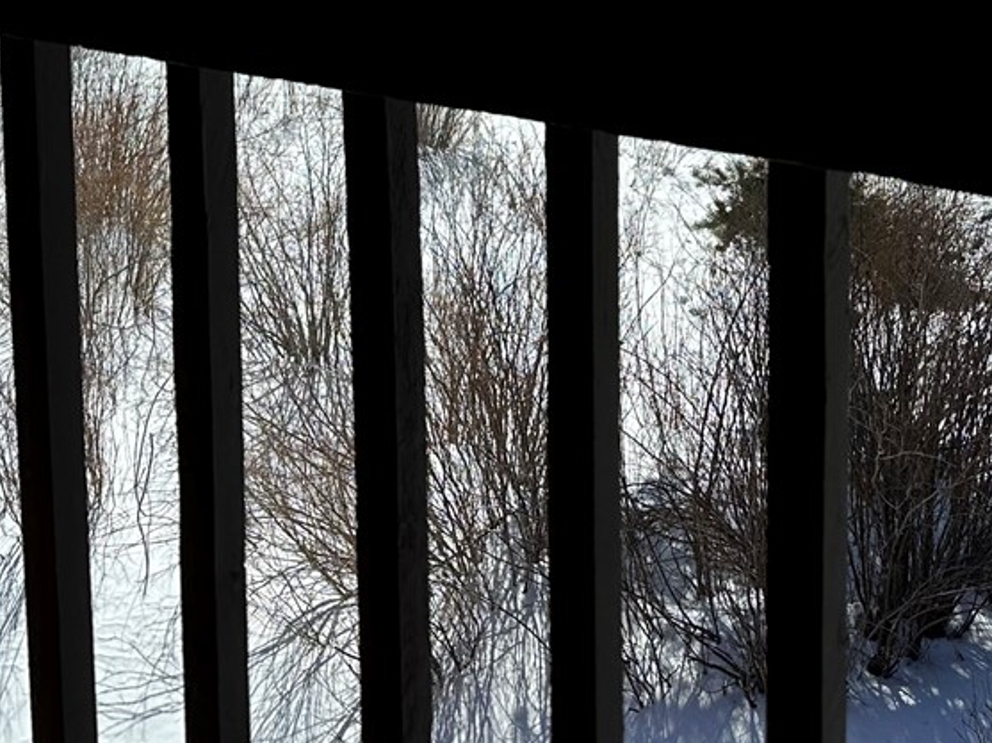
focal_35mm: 69
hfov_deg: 28.1
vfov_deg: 19.6
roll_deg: +0.6
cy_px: -219
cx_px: 568
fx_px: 1976
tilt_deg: -8.1
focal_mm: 6.86
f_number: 1.78
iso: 80
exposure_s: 1/4762
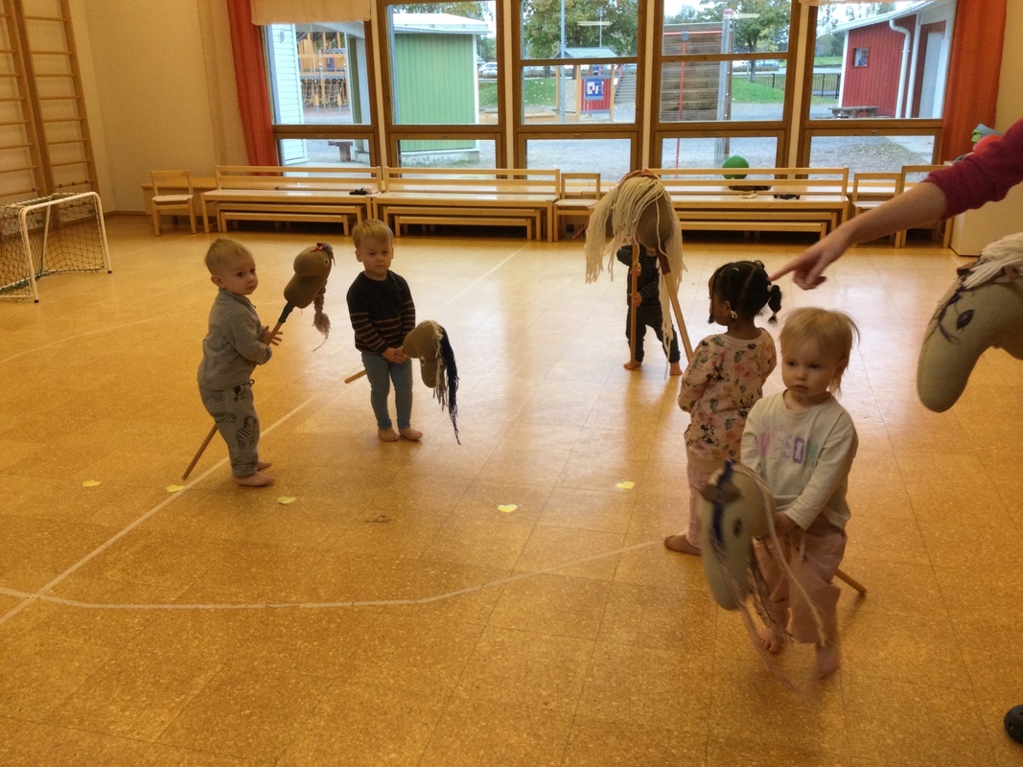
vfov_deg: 45.4
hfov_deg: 58.4
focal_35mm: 31
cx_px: 512
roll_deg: -0.8
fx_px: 916
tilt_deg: -20.5
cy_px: 384
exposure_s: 1/33
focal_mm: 3.3
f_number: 2.4
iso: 25
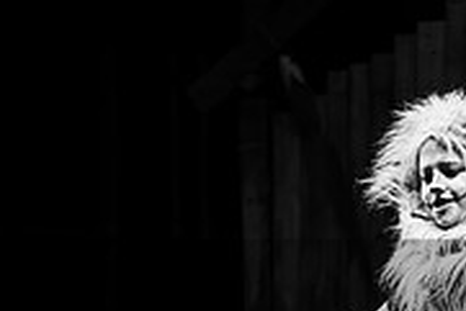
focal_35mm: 443
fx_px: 5739
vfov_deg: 3.1
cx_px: 808
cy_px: 423
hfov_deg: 4.6
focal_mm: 125
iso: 640
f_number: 2.8
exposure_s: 1/160
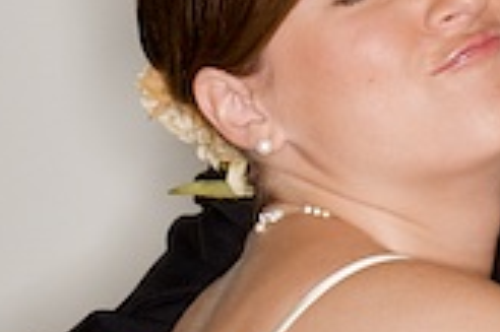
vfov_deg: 5.4
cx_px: 521
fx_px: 3548
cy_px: 67
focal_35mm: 256
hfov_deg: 8.0
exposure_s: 1/160
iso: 200
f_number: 16
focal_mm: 31
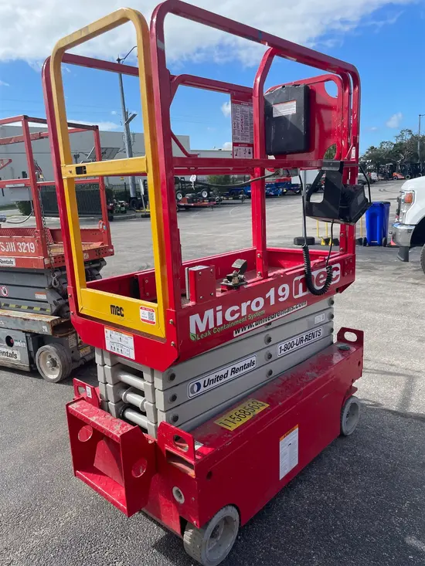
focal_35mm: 26
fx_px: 425
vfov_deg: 67.3
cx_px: 212
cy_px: 283
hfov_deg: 53.1
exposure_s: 1/3205
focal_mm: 4.2
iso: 50
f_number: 1.6
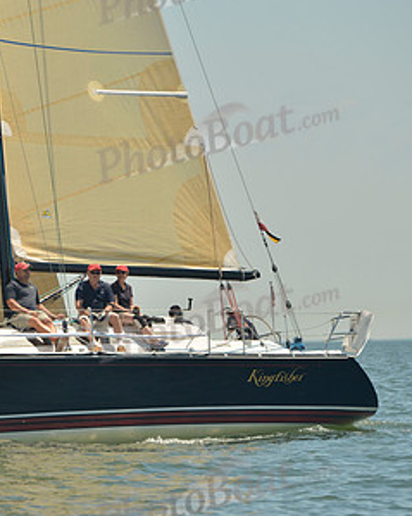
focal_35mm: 319
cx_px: 9
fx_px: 4865
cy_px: 253
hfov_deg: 4.8
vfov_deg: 6.1
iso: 200
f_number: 7.1
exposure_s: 1/640
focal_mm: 175
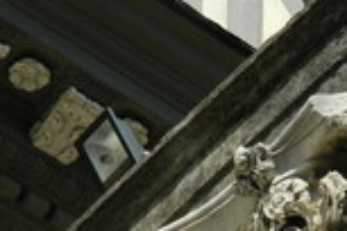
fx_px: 2969
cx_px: 397
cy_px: 342
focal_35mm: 308
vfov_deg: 4.4
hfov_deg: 6.7
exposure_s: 1/640
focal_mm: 18.6
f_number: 4.5
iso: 80
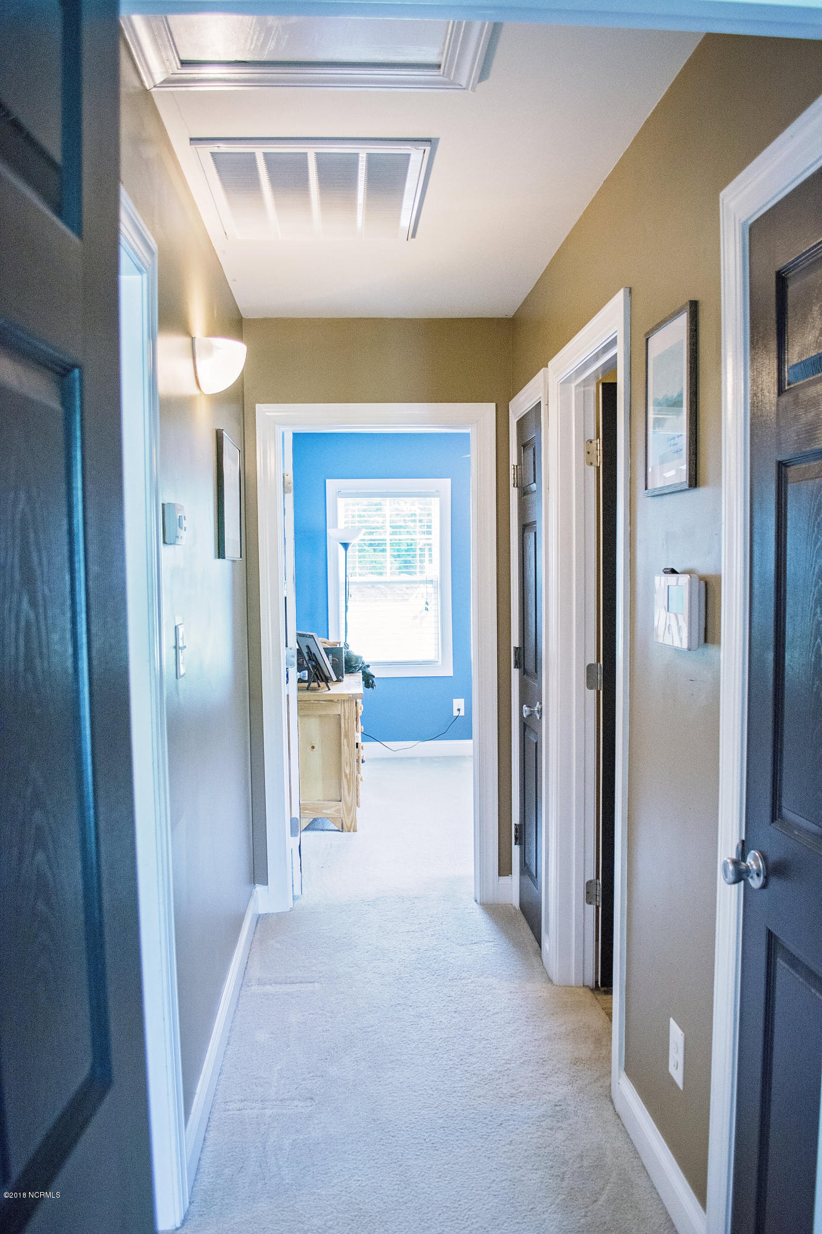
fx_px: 925
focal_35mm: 27
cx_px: 411
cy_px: 617
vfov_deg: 67.4
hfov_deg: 47.9
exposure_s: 1/60
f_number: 4
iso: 800
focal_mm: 18
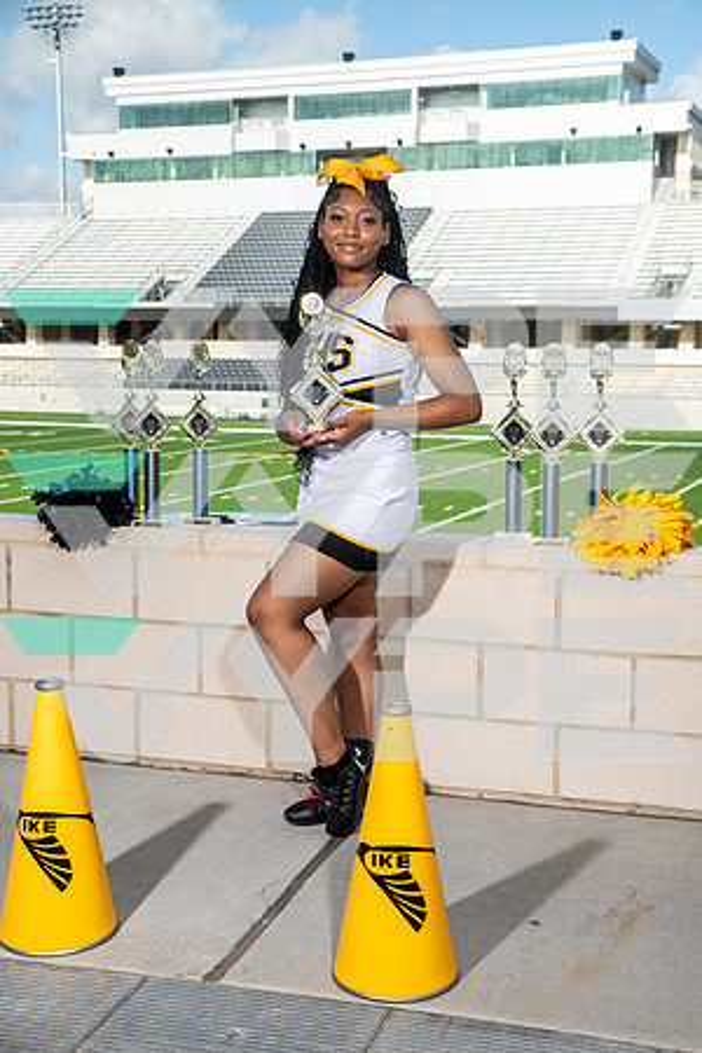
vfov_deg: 39.6
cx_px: 351
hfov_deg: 27.0
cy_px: 526
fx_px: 1462
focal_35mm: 50
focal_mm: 50
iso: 100
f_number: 7.1
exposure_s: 1/320
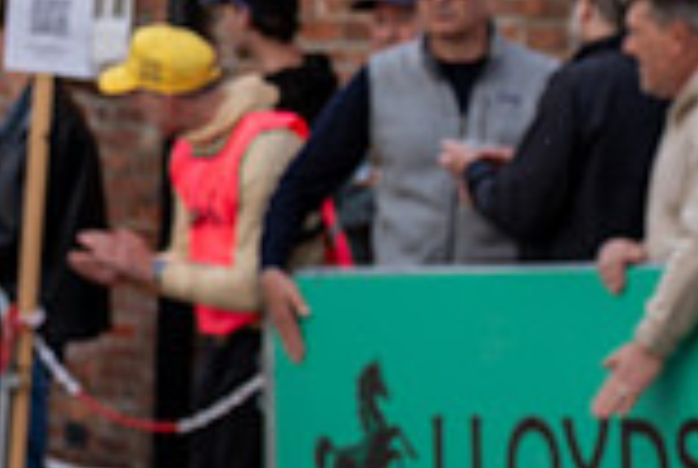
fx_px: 6624
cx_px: -894
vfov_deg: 4.0
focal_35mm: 341
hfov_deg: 5.8
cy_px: -165
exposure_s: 1/1000
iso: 250
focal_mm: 70
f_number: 5
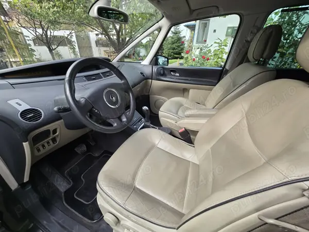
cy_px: 116
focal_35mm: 13
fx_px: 116
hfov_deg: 106.2
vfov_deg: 89.9
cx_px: 154
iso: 50
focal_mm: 2.2
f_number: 2.2
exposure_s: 1/159
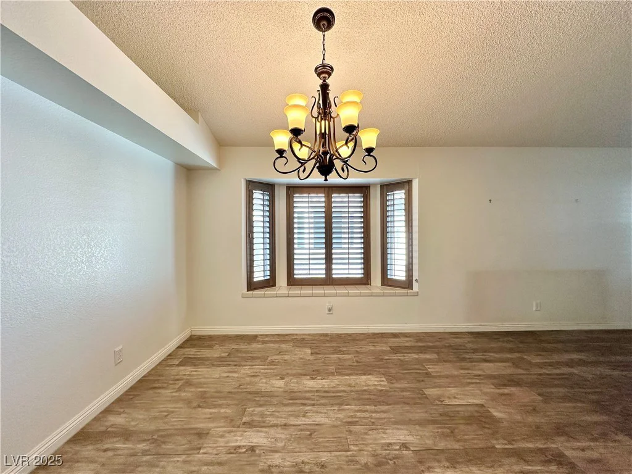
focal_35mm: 14
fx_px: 256
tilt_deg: -0.6
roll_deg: +0.0
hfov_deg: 102.1
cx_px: 316
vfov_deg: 85.7
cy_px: 237
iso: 125
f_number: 2.2
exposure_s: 1/120
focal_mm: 2.22
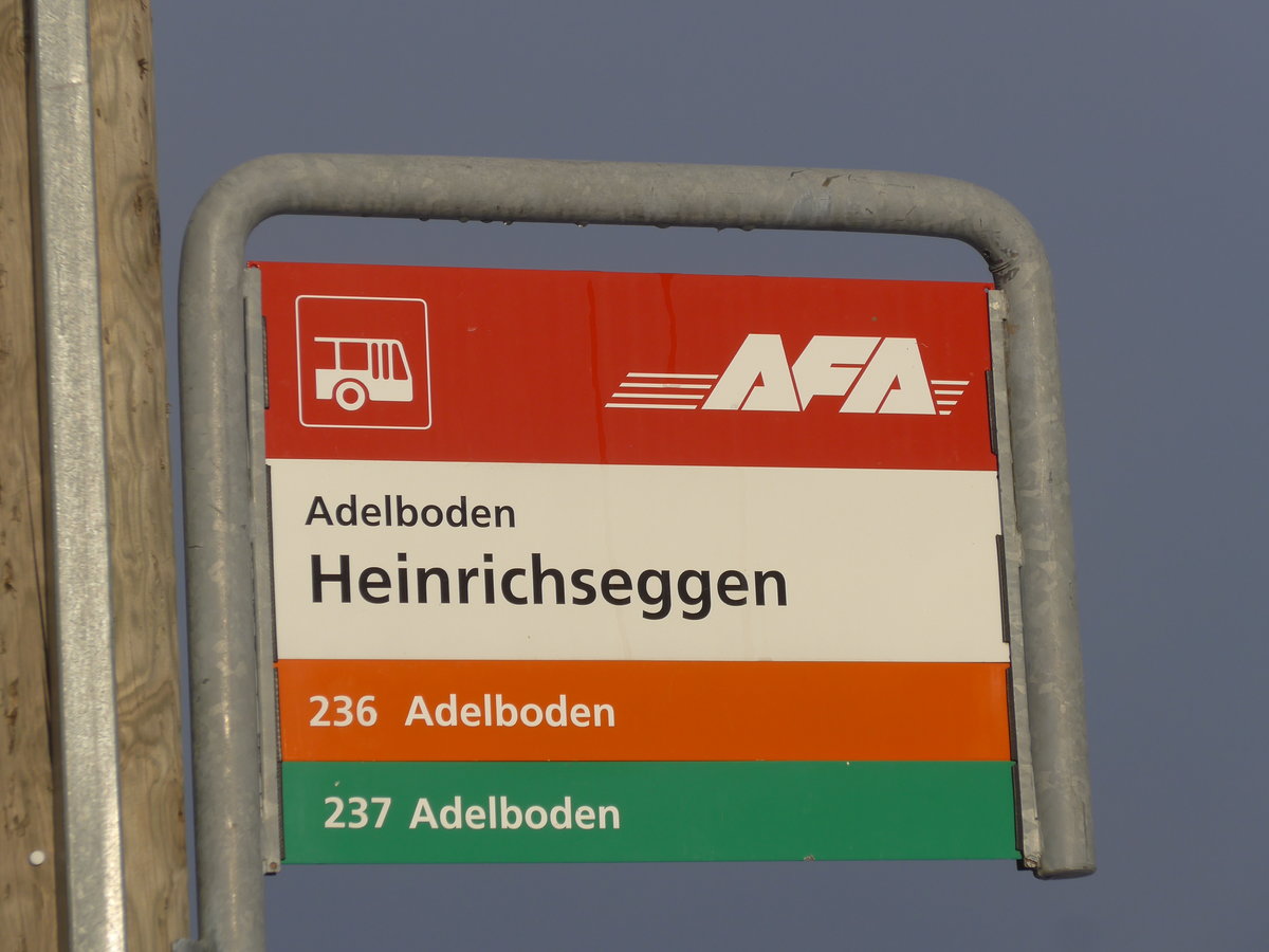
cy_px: 476
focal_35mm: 140
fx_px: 5132
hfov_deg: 14.1
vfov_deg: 10.6
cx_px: 634
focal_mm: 27.3
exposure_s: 1/800
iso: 80
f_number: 5.4
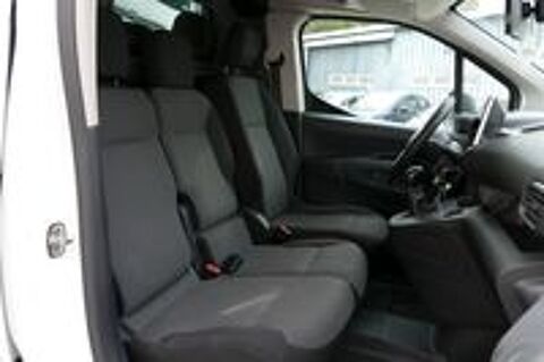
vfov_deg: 43.5
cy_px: 181
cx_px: 272
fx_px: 453
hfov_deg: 62.0
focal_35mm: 30
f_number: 3
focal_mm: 10.85
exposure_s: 1/80
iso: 125
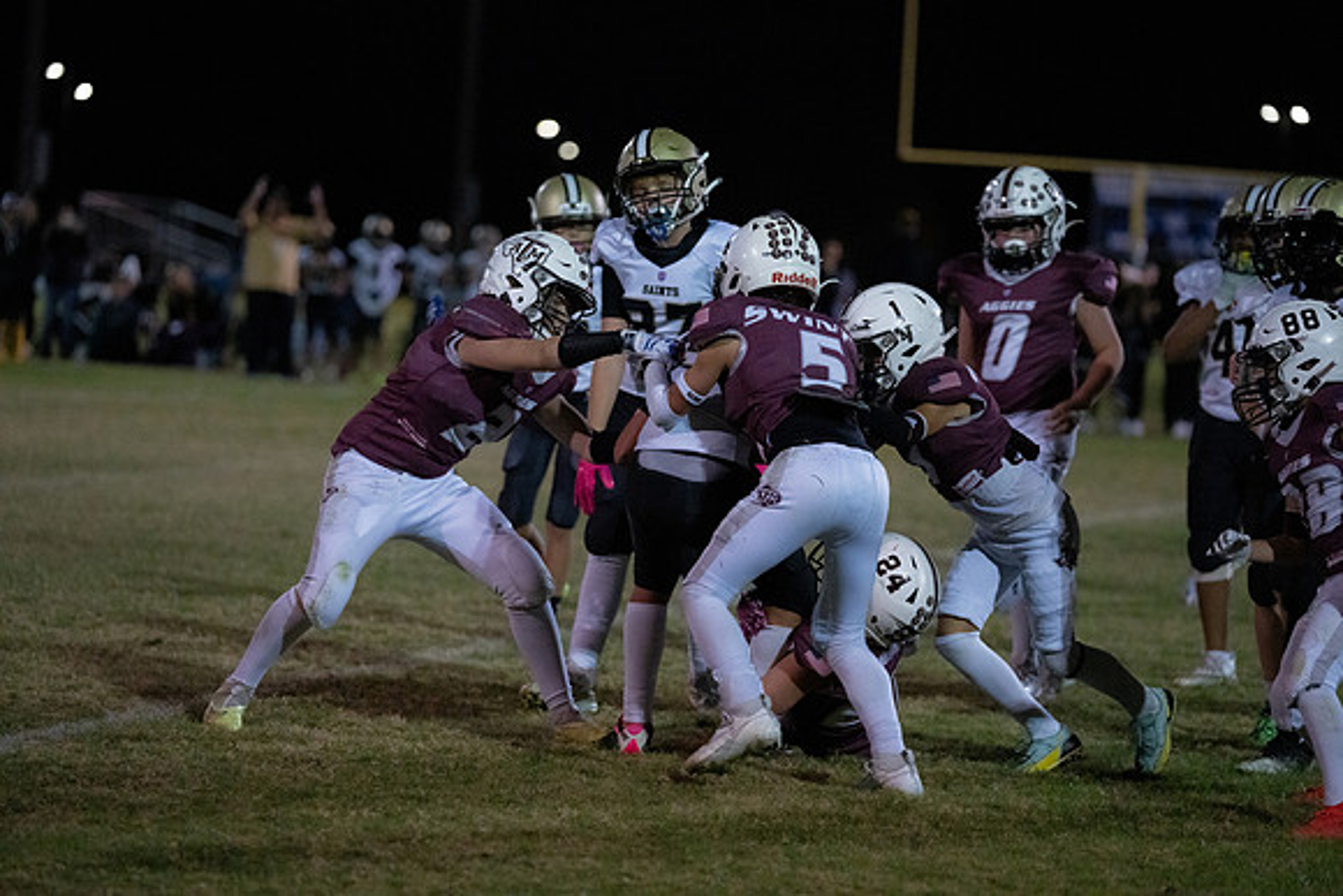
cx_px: 672
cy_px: 448
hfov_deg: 14.3
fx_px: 5336
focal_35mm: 143
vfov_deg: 9.6
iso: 10000
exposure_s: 1/1000
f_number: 2.8
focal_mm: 143
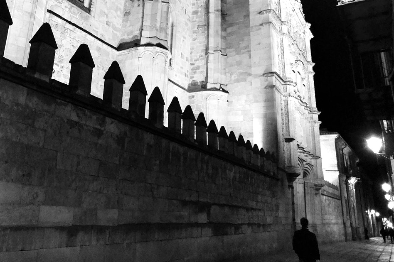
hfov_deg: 62.4
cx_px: 103
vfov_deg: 45.5
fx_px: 305
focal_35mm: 28
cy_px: 77
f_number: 5
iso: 3200
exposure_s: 1/50
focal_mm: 11
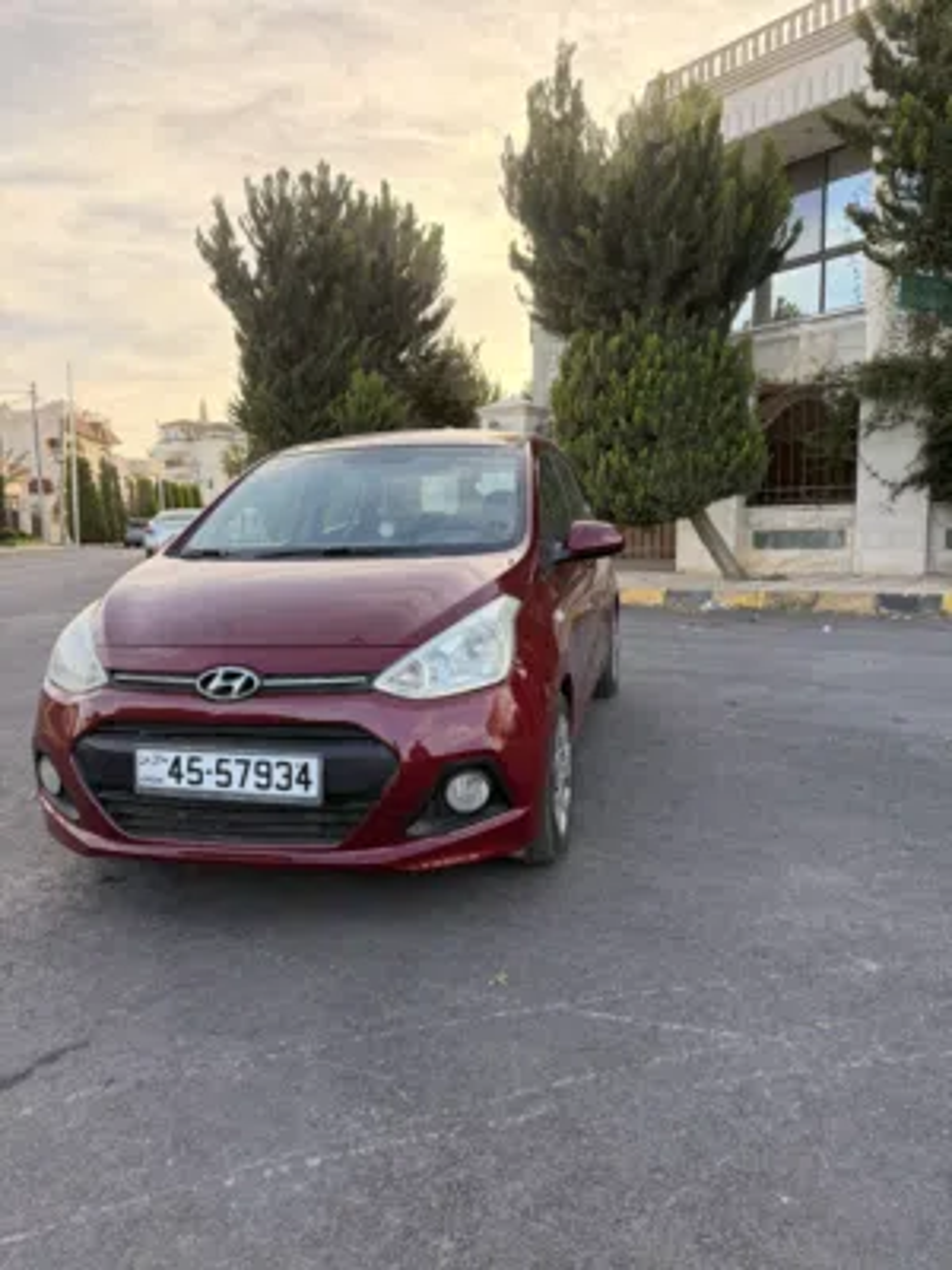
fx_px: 880
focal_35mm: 24
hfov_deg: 56.8
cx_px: 476
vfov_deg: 71.6
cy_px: 635
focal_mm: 6.76
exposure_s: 1/528
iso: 100
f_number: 1.78
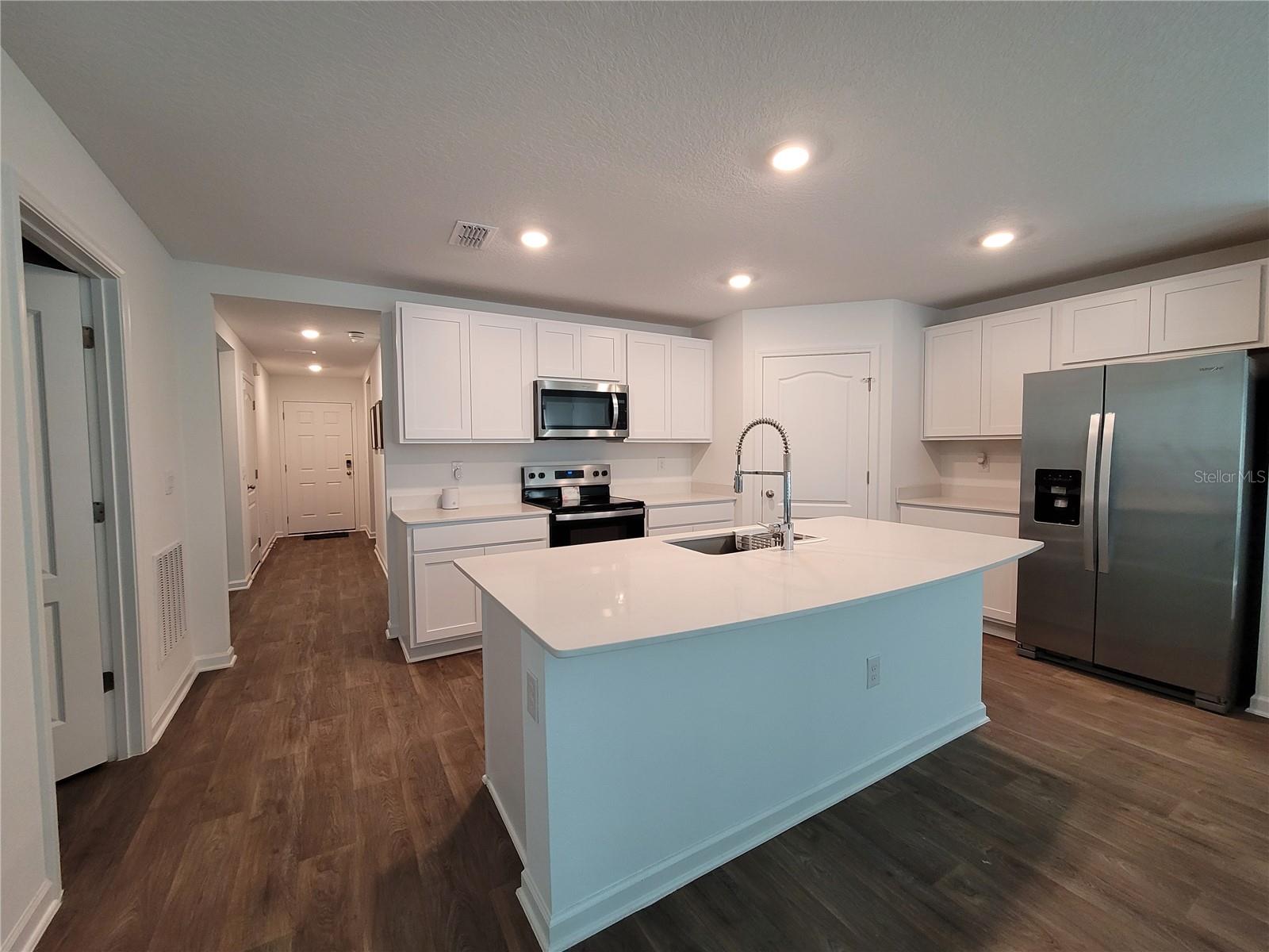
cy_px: 476
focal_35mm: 13
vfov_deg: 89.9
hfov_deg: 106.2
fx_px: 477
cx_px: 634
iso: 250
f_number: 2.2
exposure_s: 1/60
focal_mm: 2.2
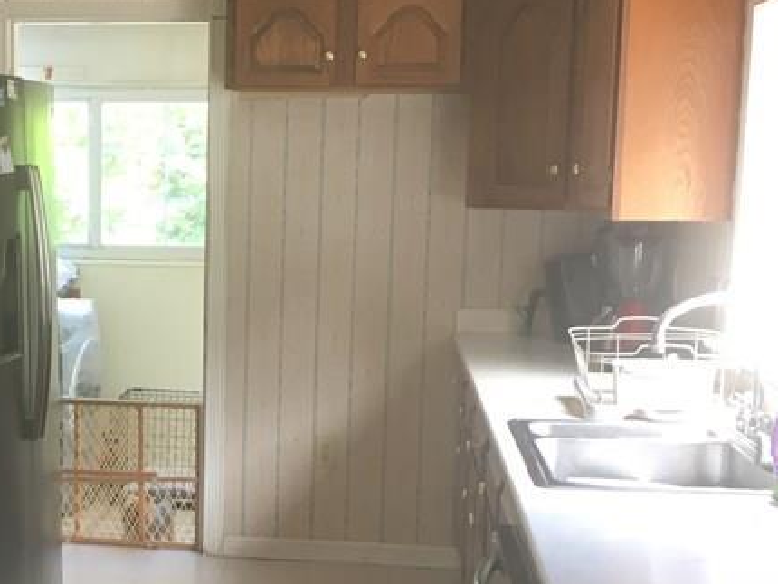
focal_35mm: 69
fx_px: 1552
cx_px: 98
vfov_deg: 21.2
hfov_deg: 27.3
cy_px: 398
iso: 50
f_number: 2.2
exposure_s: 1/30
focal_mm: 4.15
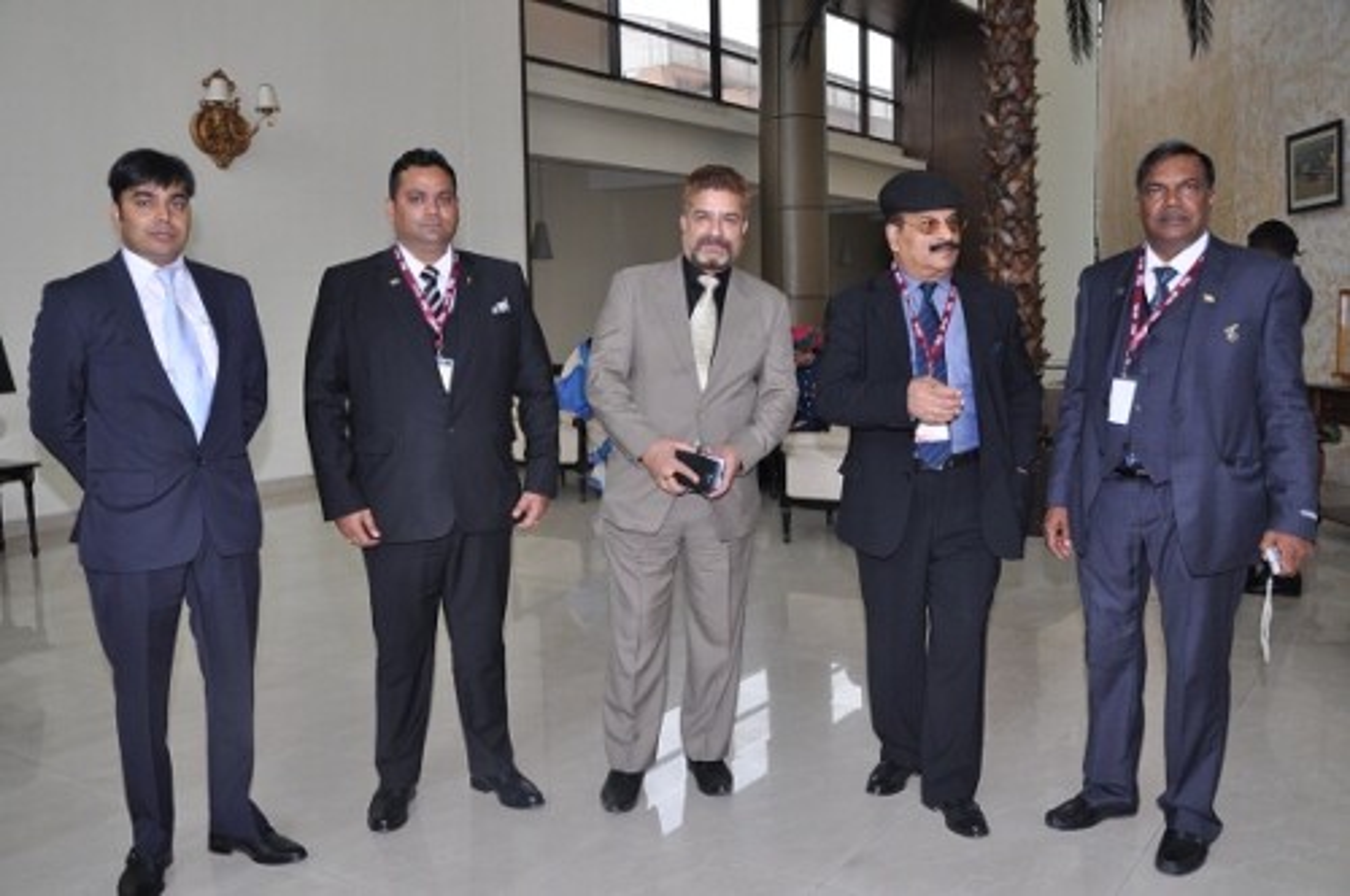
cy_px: 448
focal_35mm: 33
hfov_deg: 57.3
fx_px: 1236
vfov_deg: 39.9
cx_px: 675
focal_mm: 22
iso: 320
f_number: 7.1
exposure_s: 1/125
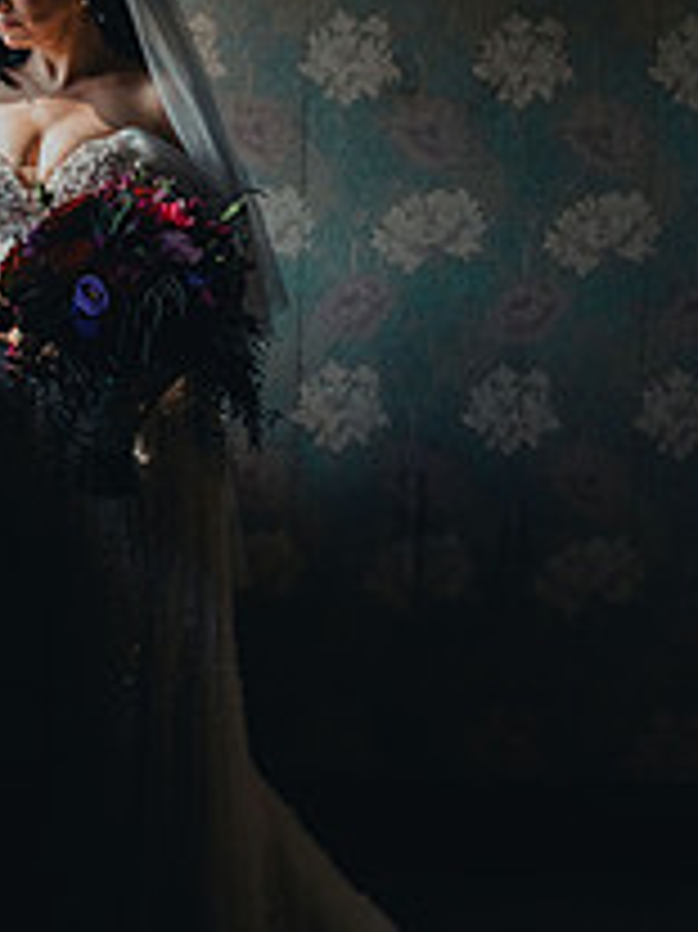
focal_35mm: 94
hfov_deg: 15.6
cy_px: 288
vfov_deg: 20.8
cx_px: 131
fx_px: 2530
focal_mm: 45
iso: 1250
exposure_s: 1/2500
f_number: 2.8
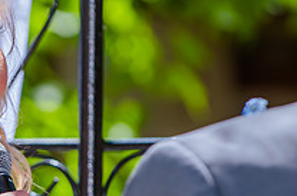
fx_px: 5778
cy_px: 153
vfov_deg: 1.9
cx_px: -10
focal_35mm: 702
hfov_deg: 2.9
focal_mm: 200
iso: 200
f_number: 4.5
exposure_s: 1/640
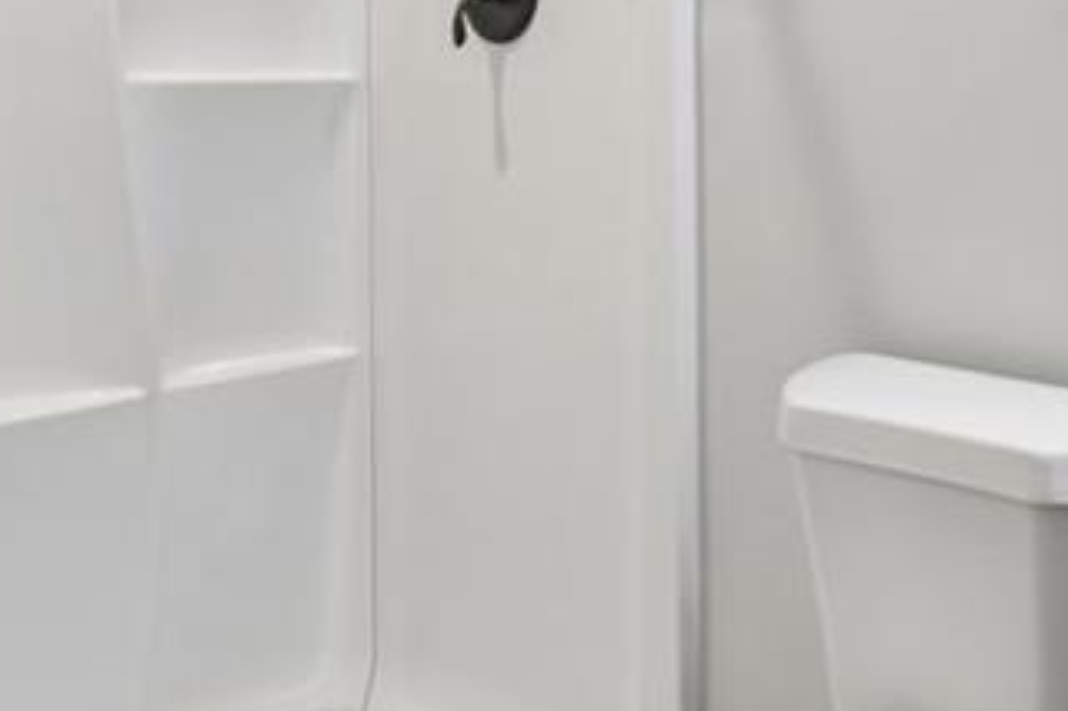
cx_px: 761
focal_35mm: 48
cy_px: 105
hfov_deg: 40.3
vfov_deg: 27.3
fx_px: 1423
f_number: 8
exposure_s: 1/40
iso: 400
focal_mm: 15
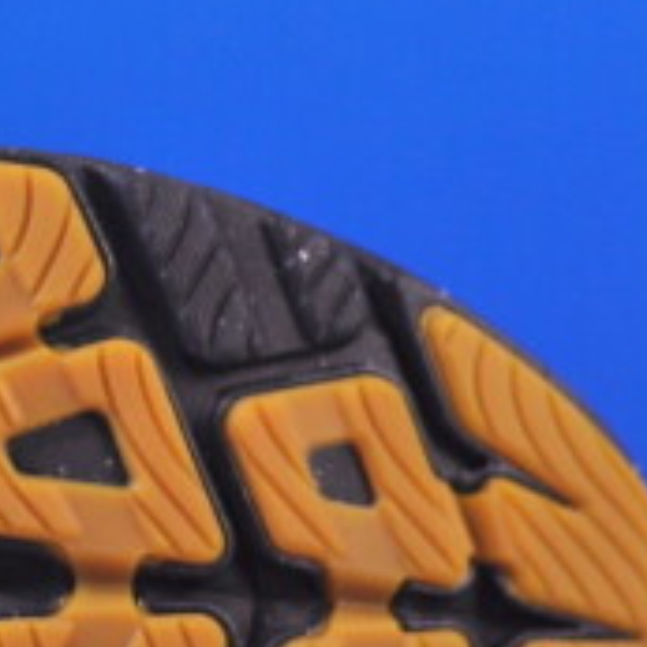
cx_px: -505
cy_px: 193
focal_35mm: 295
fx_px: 6238
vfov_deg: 5.9
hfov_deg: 5.8
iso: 250
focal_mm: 50
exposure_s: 1/320
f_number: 2.2
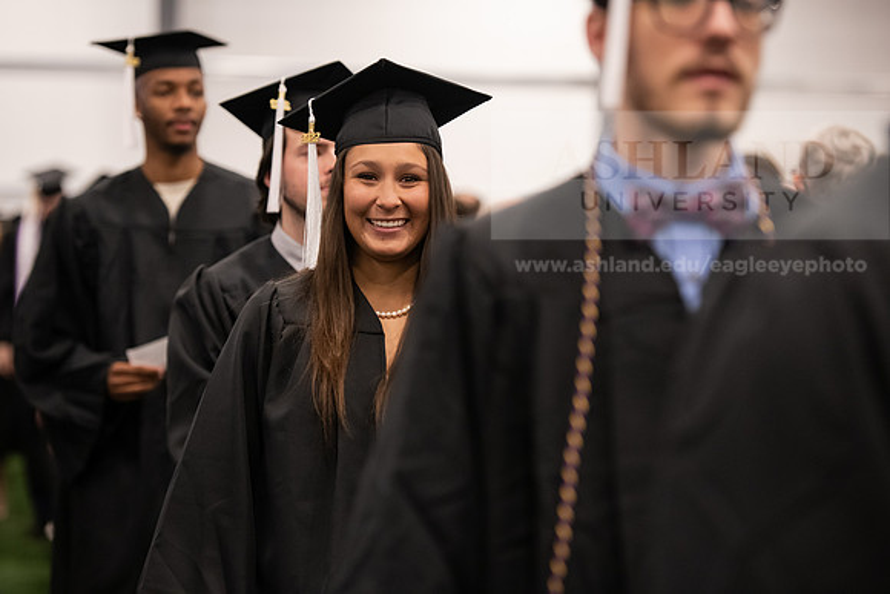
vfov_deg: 11.4
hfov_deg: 17.1
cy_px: 297
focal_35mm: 120
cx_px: 445
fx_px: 2967
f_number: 3.2
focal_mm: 120
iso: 3200
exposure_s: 1/200
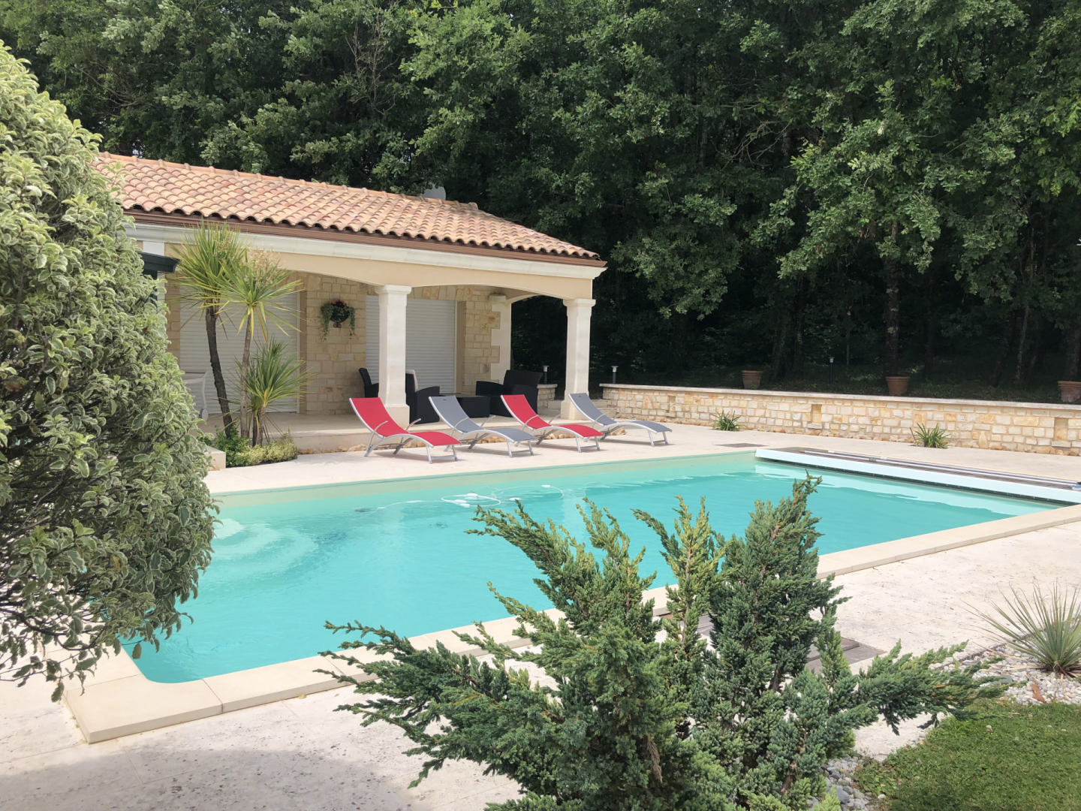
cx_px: 540
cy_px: 406
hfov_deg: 63.4
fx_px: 874
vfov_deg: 49.7
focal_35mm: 28
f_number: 1.8
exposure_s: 1/2183
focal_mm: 3.99
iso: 20
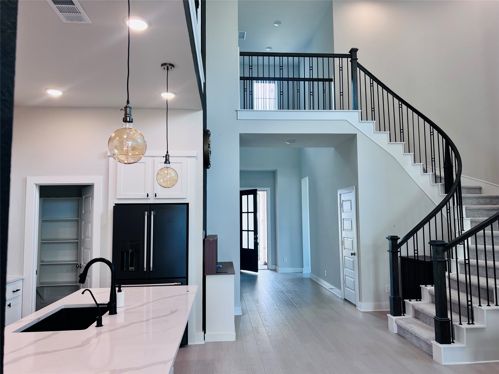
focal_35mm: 26
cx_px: 250
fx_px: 375
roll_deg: +0.5
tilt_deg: +4.9
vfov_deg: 53.1
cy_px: 187
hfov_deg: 67.3
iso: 32
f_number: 1.5
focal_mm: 5.7
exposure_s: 1/127
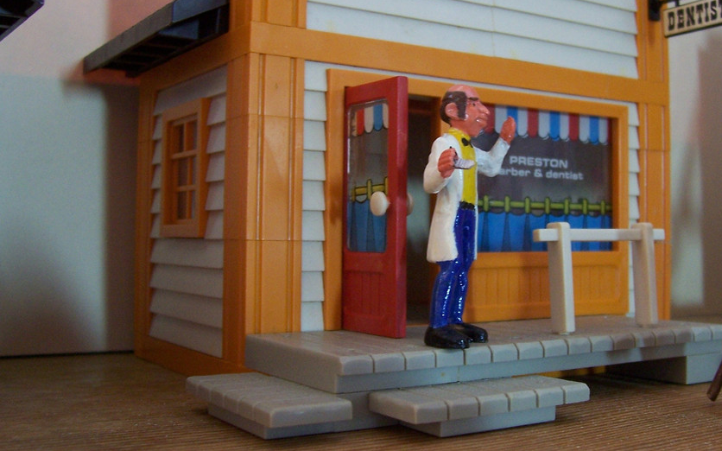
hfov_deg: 43.2
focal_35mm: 46
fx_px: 905
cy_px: 191
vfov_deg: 27.9
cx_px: 447
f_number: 2.7
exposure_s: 1/8
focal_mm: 5.6
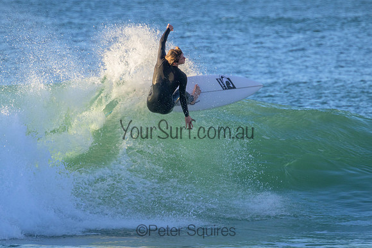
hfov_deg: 1.9
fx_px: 11096
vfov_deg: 1.3
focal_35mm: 1074
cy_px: 105
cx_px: 197
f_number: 11
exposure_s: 1/400
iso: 1600
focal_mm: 800
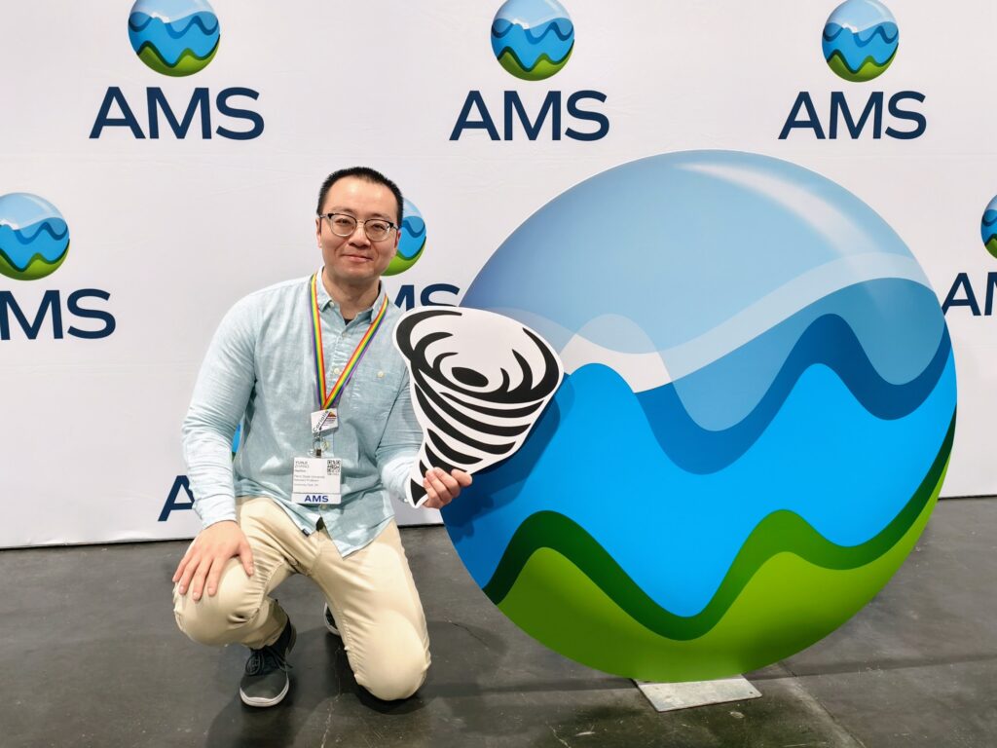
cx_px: 498
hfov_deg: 73.9
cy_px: 374
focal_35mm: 23
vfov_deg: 58.9
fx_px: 662
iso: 530
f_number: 1.57
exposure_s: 1/40
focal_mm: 6.54
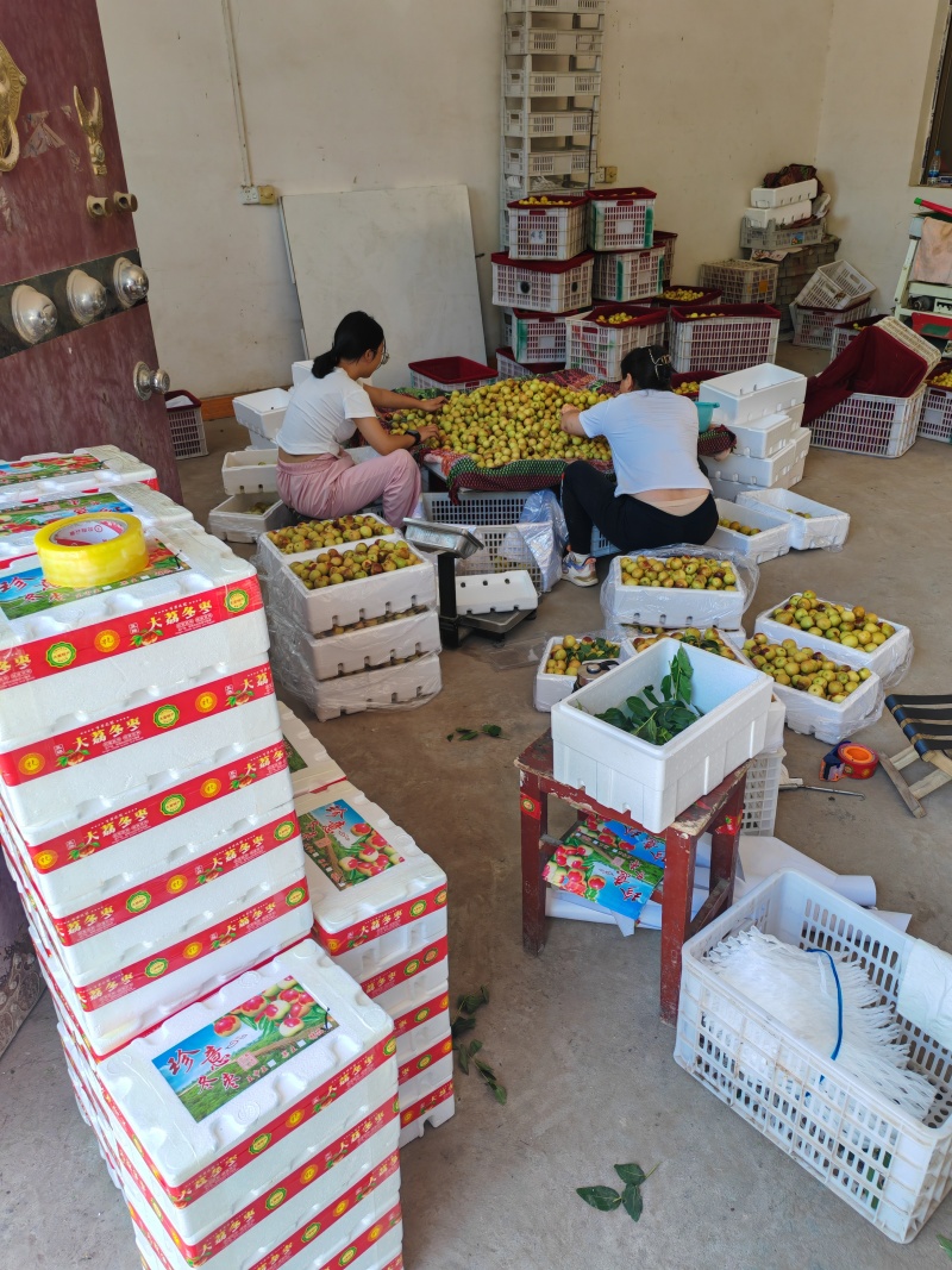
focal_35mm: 27
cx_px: 476
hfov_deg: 51.3
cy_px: 635
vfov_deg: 65.3
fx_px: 990
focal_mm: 6.12
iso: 80
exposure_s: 1/100
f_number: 1.9
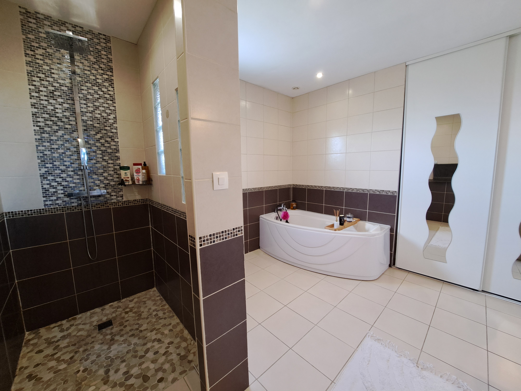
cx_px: 260
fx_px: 196
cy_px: 196
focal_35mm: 13
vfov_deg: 89.9
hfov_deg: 106.2
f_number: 2.2
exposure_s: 1/33
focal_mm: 1.74
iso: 200
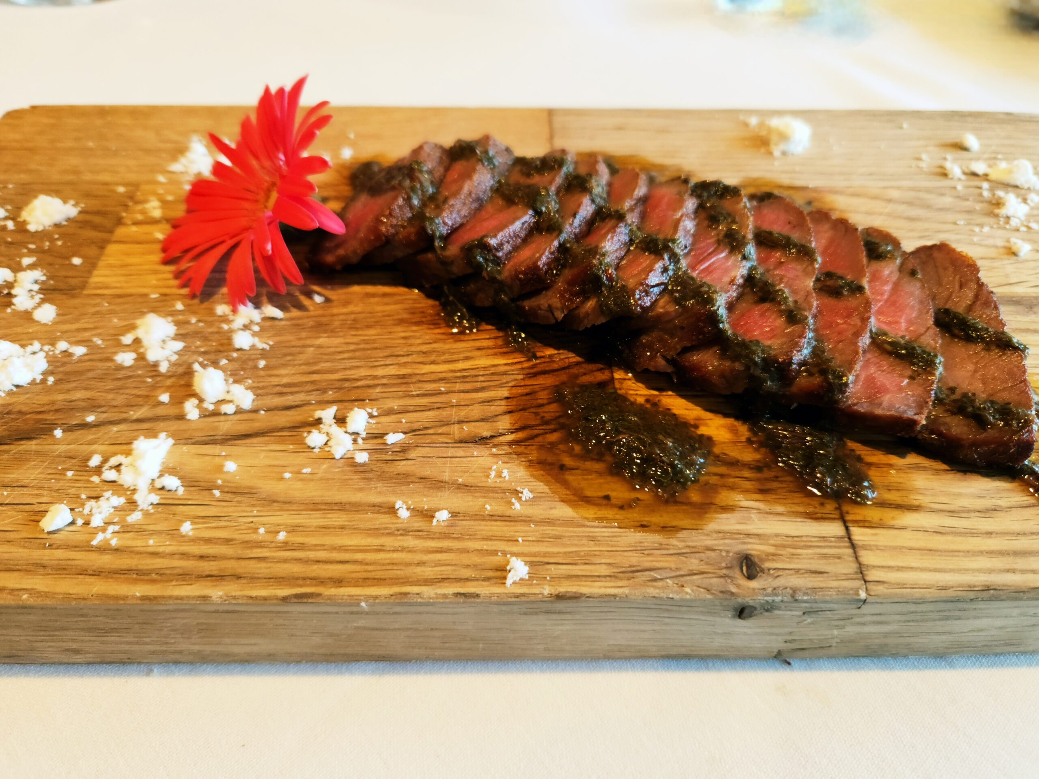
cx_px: 520
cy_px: 390
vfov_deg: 58.9
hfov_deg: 73.9
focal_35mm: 23
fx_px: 690
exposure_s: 1/40
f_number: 1.8
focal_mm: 5.4
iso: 200
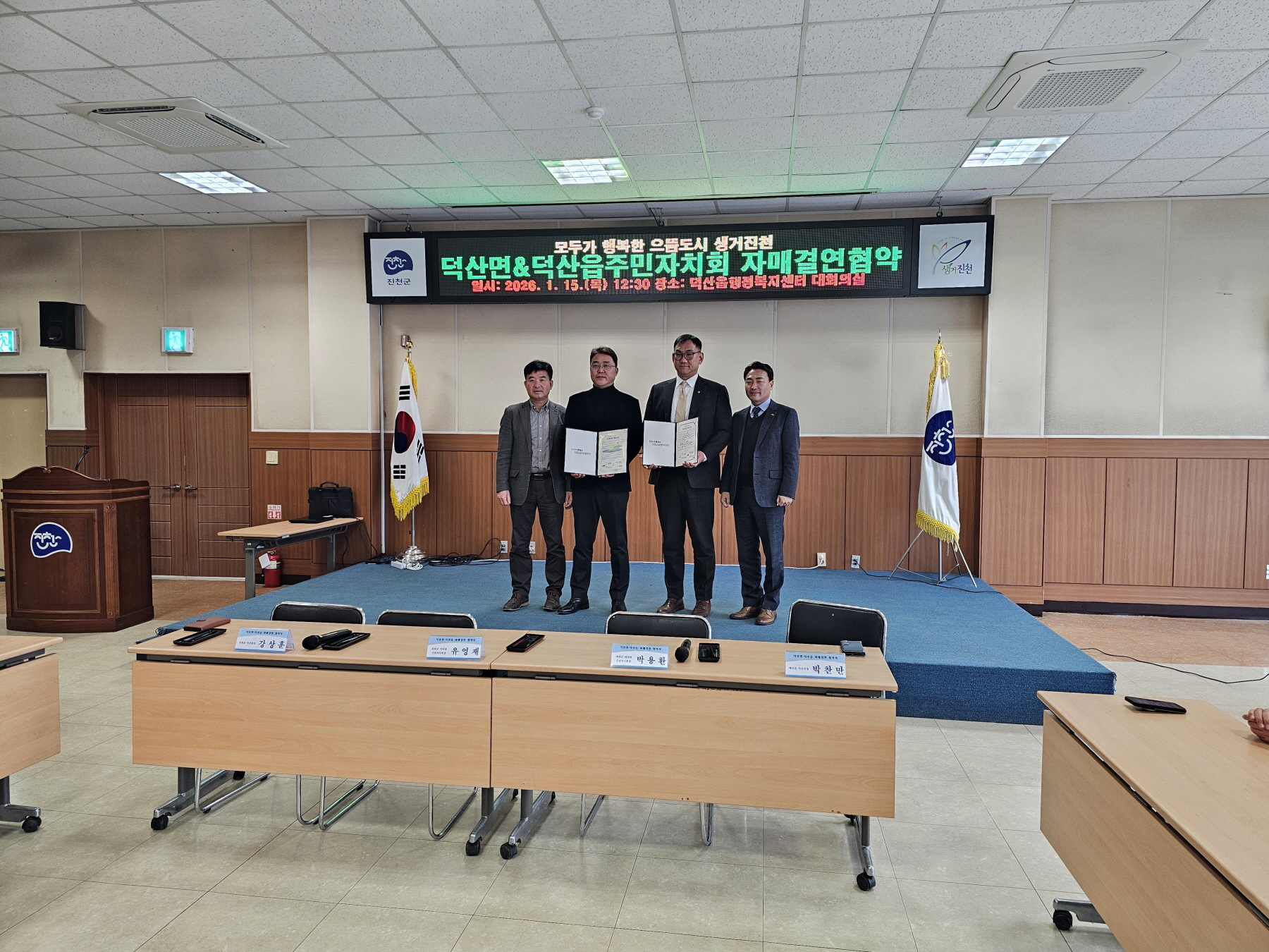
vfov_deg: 58.9
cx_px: 634
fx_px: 843
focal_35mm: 23
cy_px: 476
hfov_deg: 73.9
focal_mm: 6.3
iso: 80
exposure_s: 1/51.6
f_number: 1.7
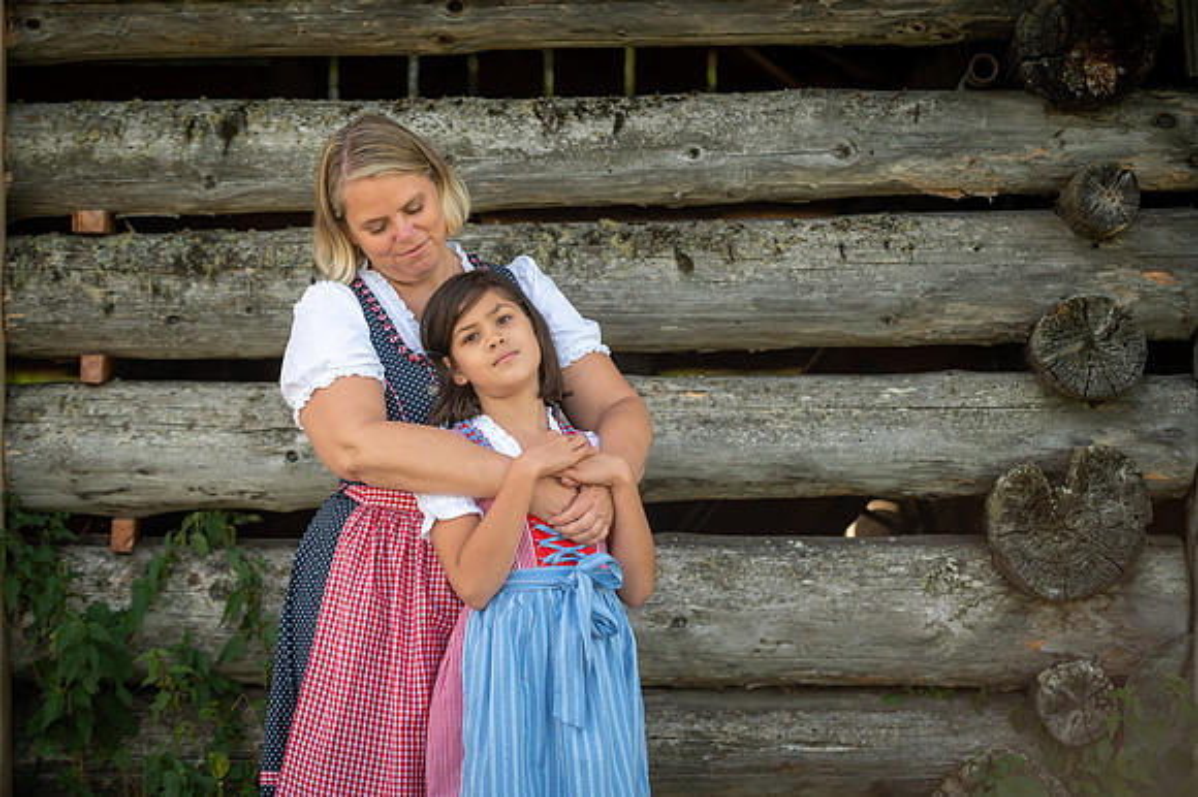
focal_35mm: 102
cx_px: 599
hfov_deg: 20.0
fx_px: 3392
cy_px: 398
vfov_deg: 13.4
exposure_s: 1/800
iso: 320
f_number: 4
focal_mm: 102
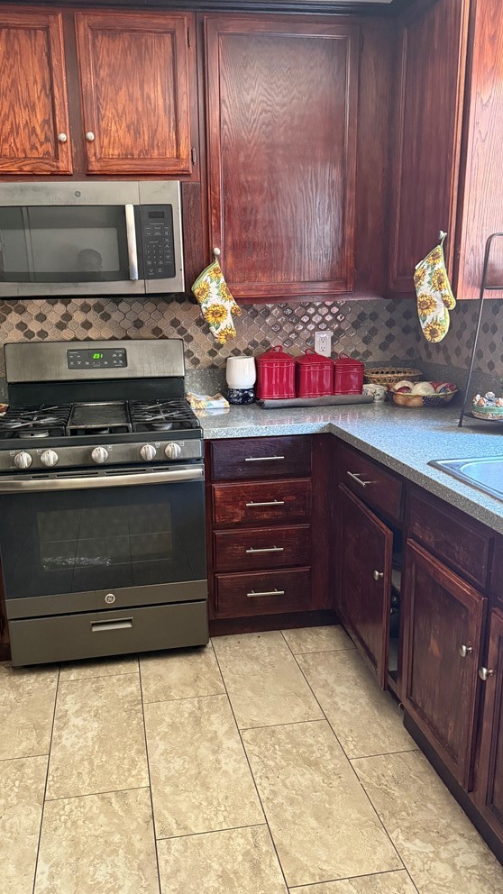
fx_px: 640
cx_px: 217
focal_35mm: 27
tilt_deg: -14.2
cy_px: 458
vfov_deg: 69.8
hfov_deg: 42.8
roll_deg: +1.9
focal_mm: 6.76
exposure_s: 1/40
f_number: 1.78
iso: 800
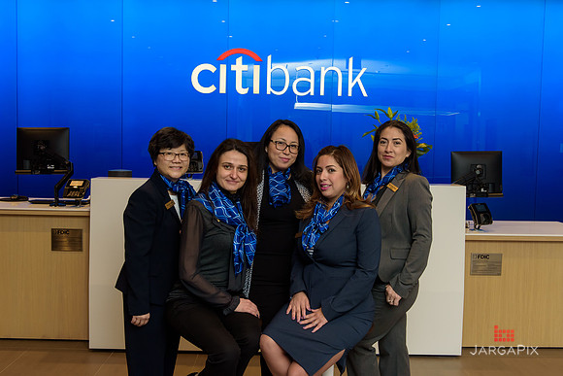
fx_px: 594
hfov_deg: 50.7
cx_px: 282
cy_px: 188
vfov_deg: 35.1
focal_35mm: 38
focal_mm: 38
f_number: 8
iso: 1600
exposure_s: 1/125
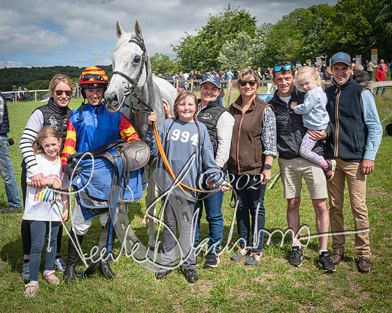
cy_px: 156
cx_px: 163
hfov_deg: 40.0
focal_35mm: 46
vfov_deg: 32.5
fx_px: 537
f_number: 8
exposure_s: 1/125
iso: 80
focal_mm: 38
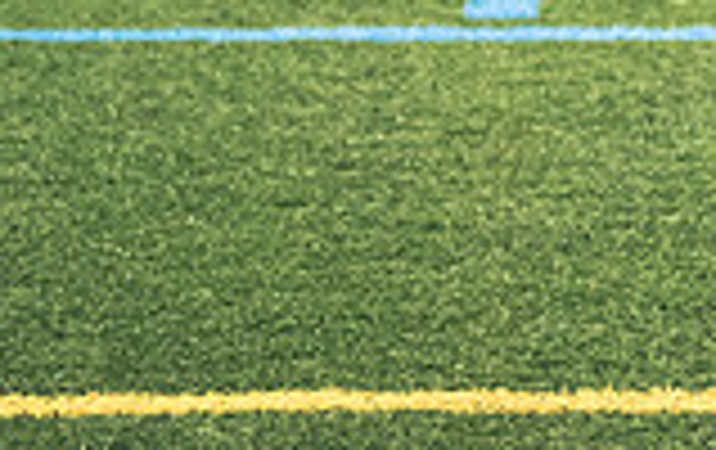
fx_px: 7604
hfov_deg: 5.3
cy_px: -338
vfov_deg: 3.4
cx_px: 1175
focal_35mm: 389
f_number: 2.8
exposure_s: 1/500
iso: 12800
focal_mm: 70
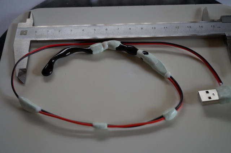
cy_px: 76
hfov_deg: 43.7
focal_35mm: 45
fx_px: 288
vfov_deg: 29.8
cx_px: 116
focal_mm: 30
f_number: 4
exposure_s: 1/160
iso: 800
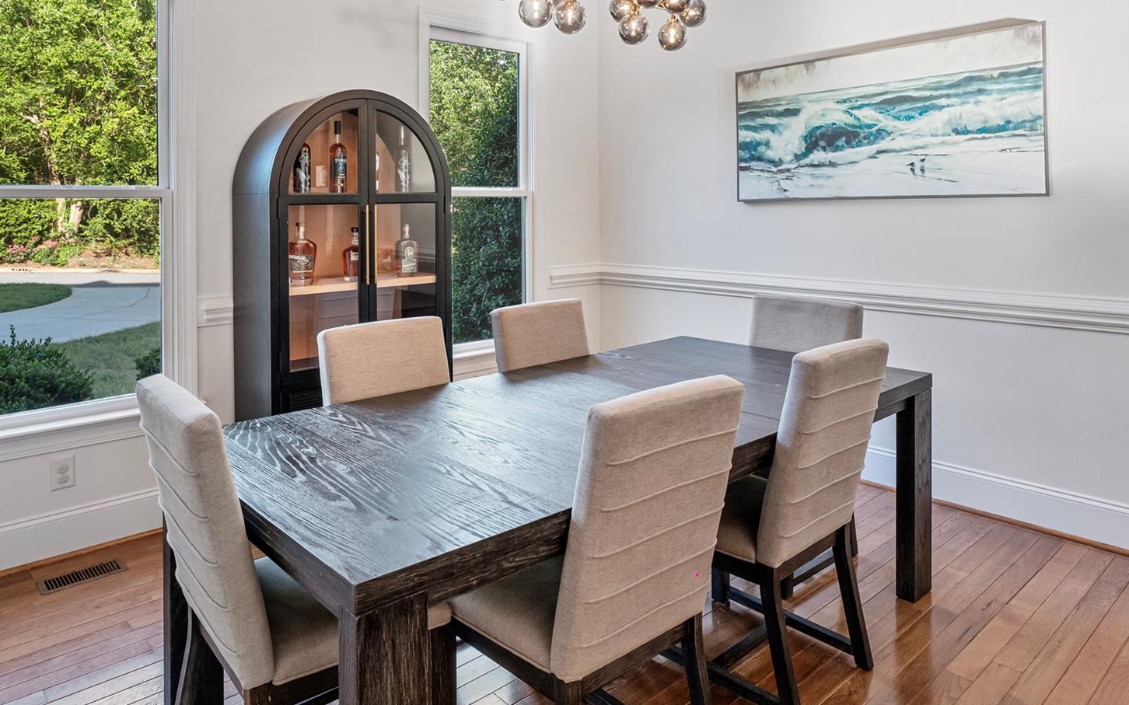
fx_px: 708
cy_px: 345
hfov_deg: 76.8
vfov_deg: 53.0
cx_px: 489
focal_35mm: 23
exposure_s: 1/30
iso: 1600
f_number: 7.1
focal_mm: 16
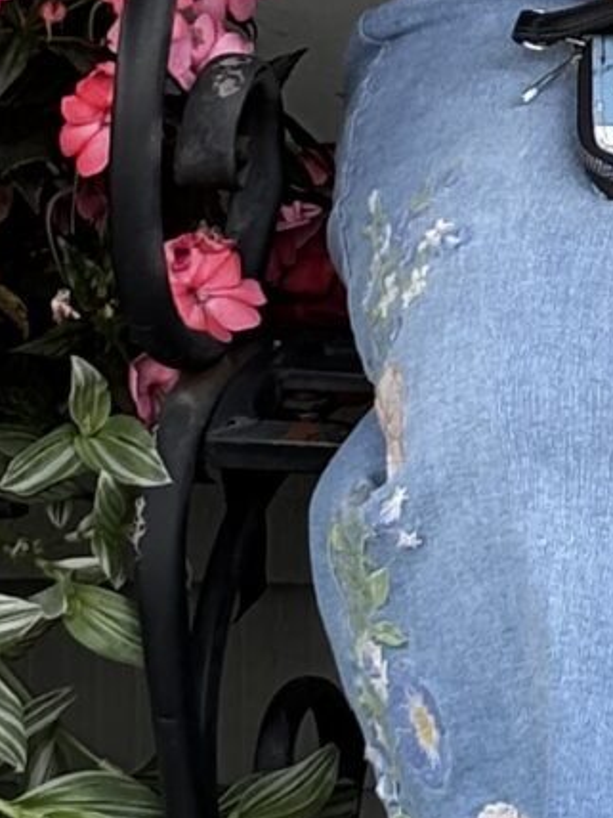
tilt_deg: -6.8
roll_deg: +1.8
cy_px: -302
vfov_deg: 6.3
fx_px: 7343
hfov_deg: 4.7
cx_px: 1052
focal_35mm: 311
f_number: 1.6
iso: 32
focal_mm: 5.96
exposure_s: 1/251
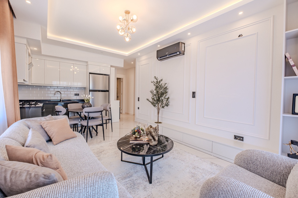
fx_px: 124
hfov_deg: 100.4
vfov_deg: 77.3
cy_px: 99
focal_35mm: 15
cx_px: 149
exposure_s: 1/350
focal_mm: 10
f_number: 4
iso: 160
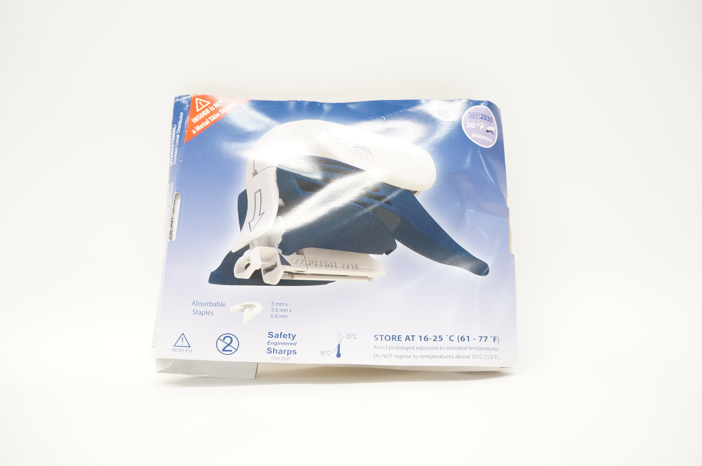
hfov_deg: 67.4
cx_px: 351
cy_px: 233
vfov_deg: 47.8
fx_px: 526
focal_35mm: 27
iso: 1600
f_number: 5.6
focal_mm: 18
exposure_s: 1/125
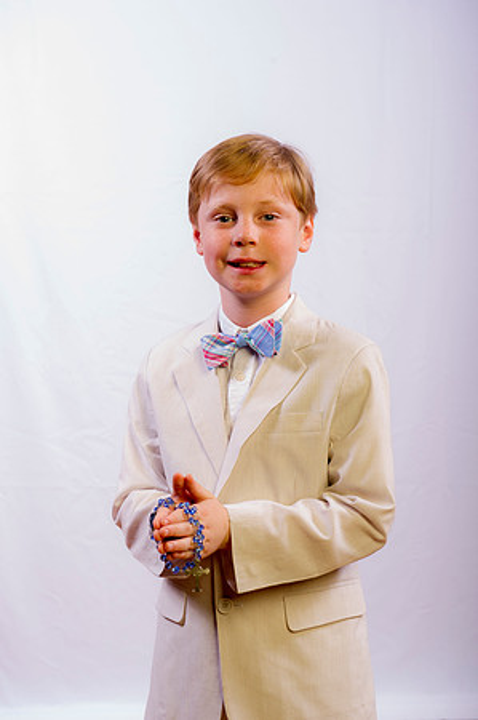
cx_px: 239
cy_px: 360
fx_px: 1397
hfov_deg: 19.4
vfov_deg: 28.9
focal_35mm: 70
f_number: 8
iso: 100
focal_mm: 70
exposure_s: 1/200
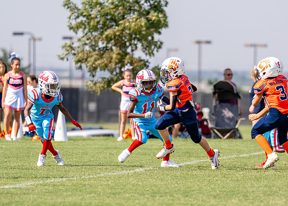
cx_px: 175
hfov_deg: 5.0
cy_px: 116
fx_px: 3296
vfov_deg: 3.6
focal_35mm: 403
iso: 125
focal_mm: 200
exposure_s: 1/3200
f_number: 2.8
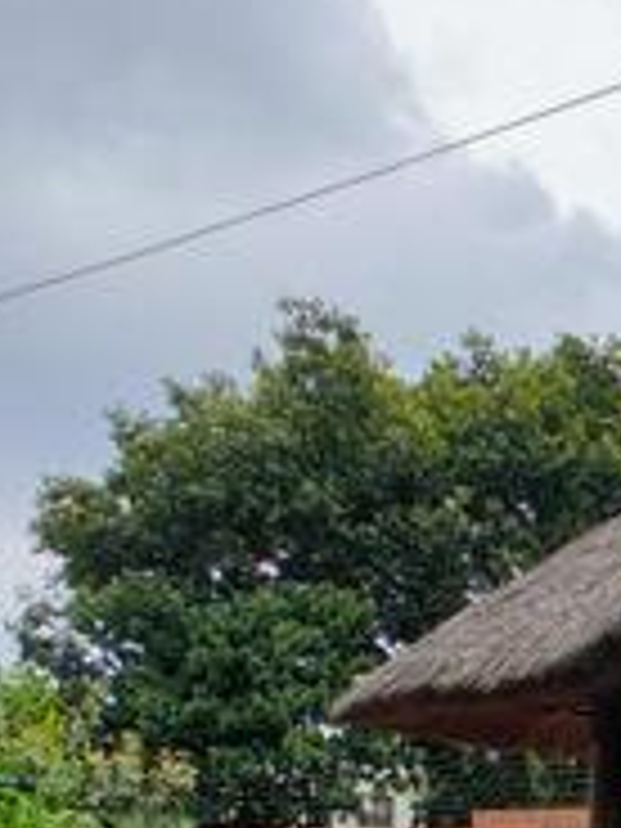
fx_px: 1459
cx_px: 814
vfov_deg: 27.9
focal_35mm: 61
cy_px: 981
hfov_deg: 21.6
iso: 115
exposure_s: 1/100
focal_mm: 2.15
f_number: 2.2
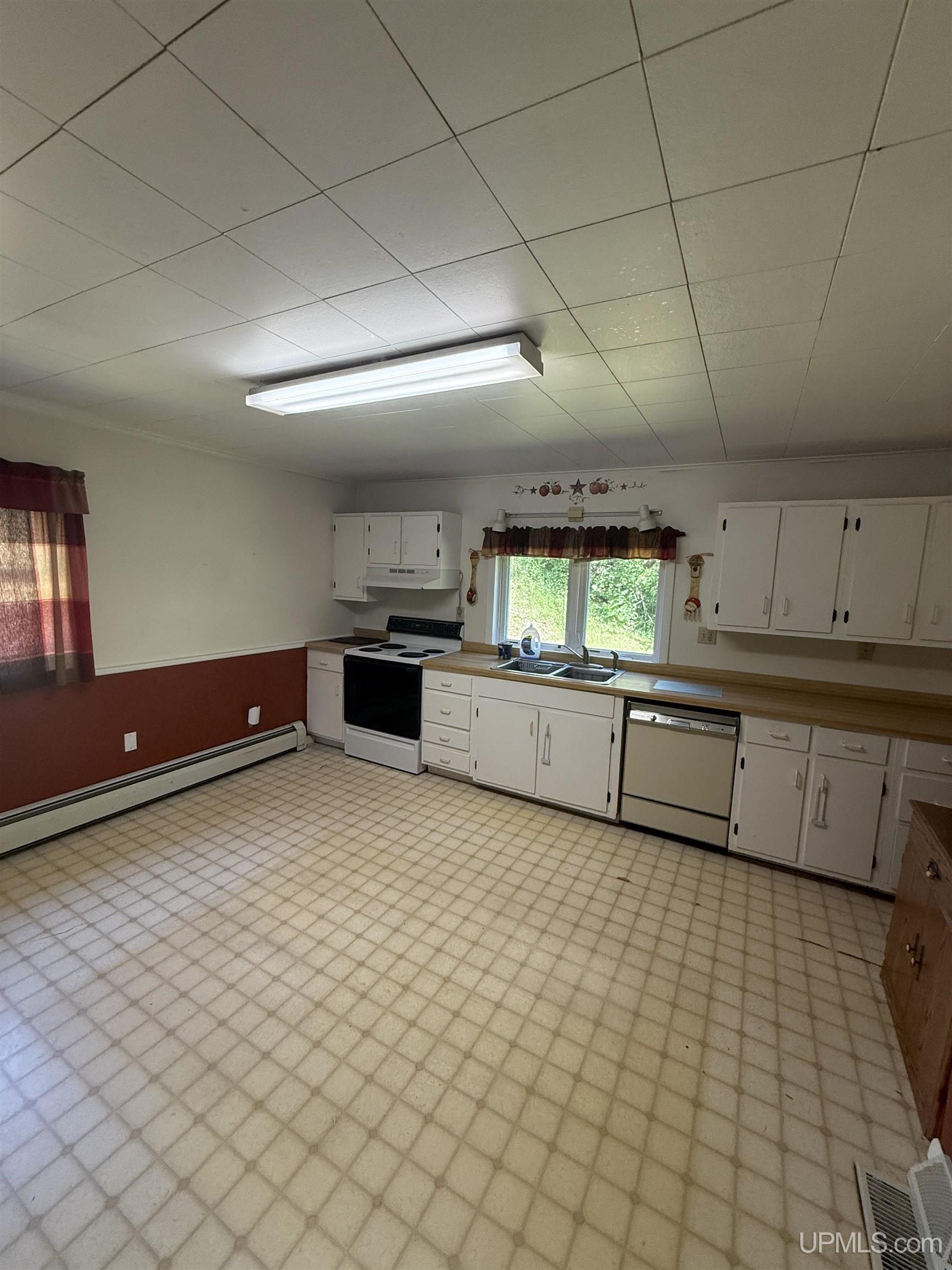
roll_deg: -1.1
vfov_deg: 102.1
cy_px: 635
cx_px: 476
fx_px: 513
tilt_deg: -5.3
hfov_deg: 85.7
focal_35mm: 14
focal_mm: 2.22
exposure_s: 1/120
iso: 250
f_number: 2.2
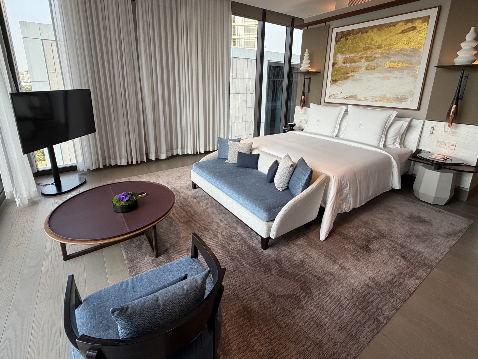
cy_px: 143
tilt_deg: -13.8
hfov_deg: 91.0
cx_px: 234
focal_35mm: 17
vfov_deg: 73.9
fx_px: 235
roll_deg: -0.7
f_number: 2.2
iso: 200
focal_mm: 2.22
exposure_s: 1/121
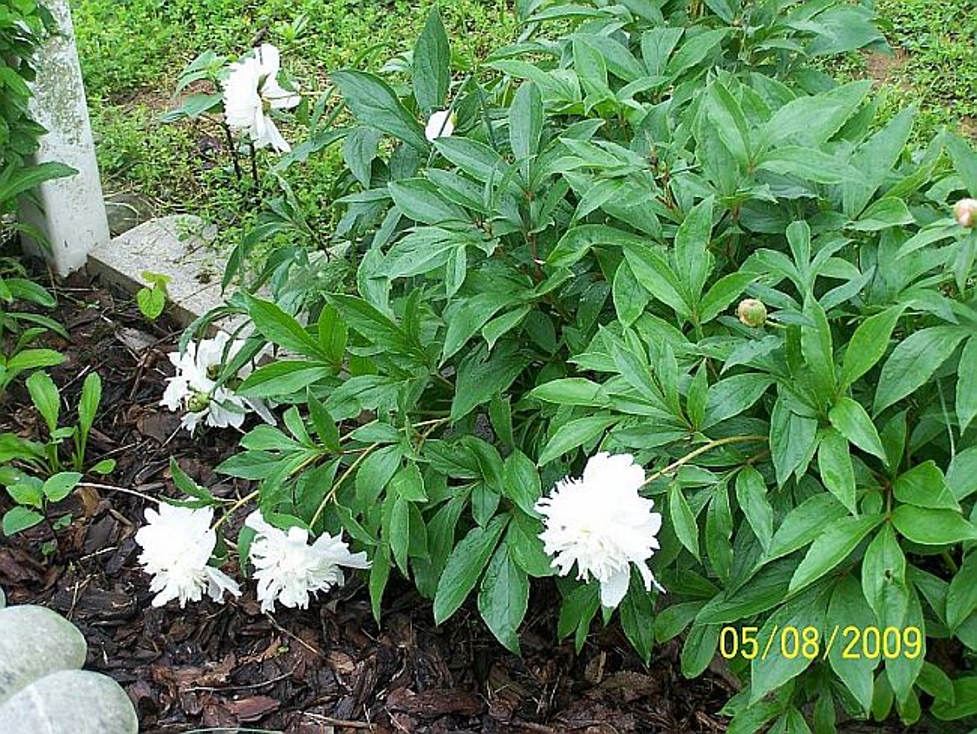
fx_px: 1948
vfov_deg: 21.3
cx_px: 488
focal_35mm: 69
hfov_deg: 28.2
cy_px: 367
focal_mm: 11.5
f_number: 3.2
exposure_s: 1/90
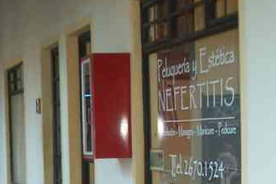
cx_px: 23
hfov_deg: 17.8
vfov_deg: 11.6
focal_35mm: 113
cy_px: 272
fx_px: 866
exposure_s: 1/100
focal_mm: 5.8
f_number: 2.6
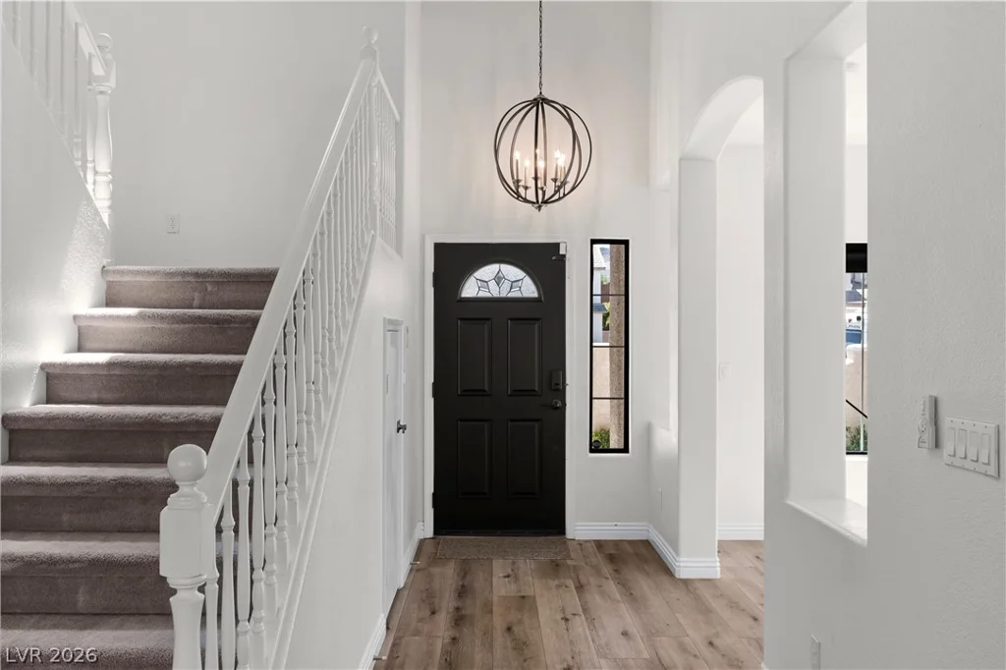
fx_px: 838
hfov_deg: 61.9
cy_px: 335
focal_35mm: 30
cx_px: 503
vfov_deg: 43.6
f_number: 8
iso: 400
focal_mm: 20
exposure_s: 1/25
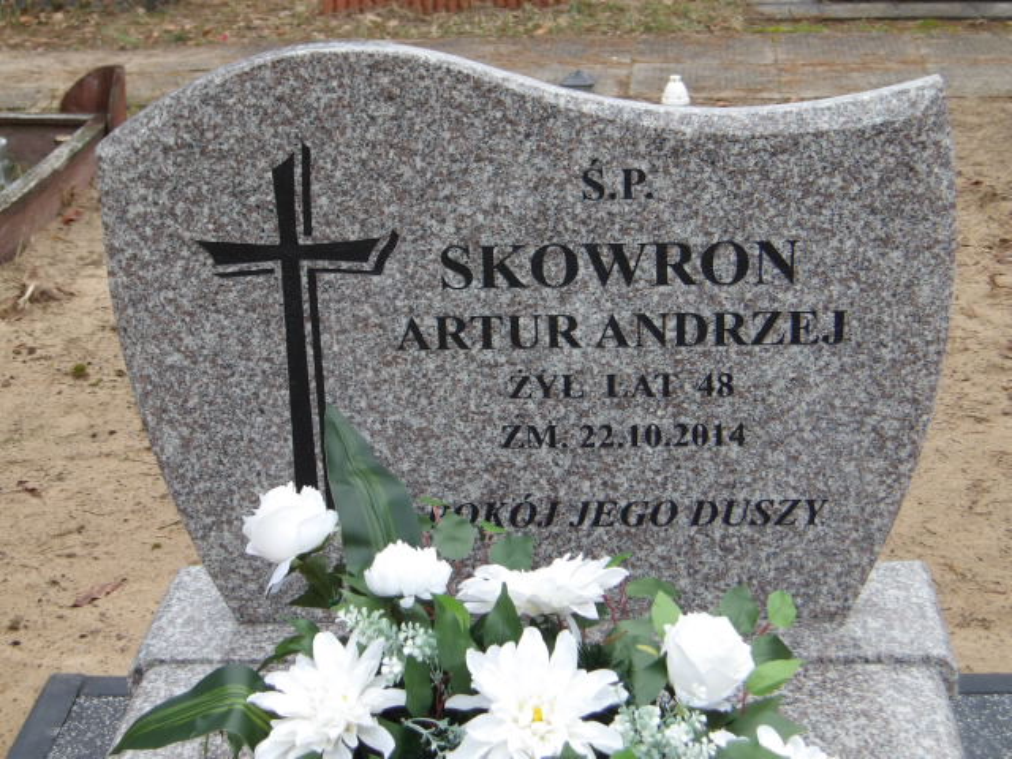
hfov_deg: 27.8
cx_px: 506
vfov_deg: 21.0
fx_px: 2046
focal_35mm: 70
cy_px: 380
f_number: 4.9
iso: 154
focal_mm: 12.5
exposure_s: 1/60
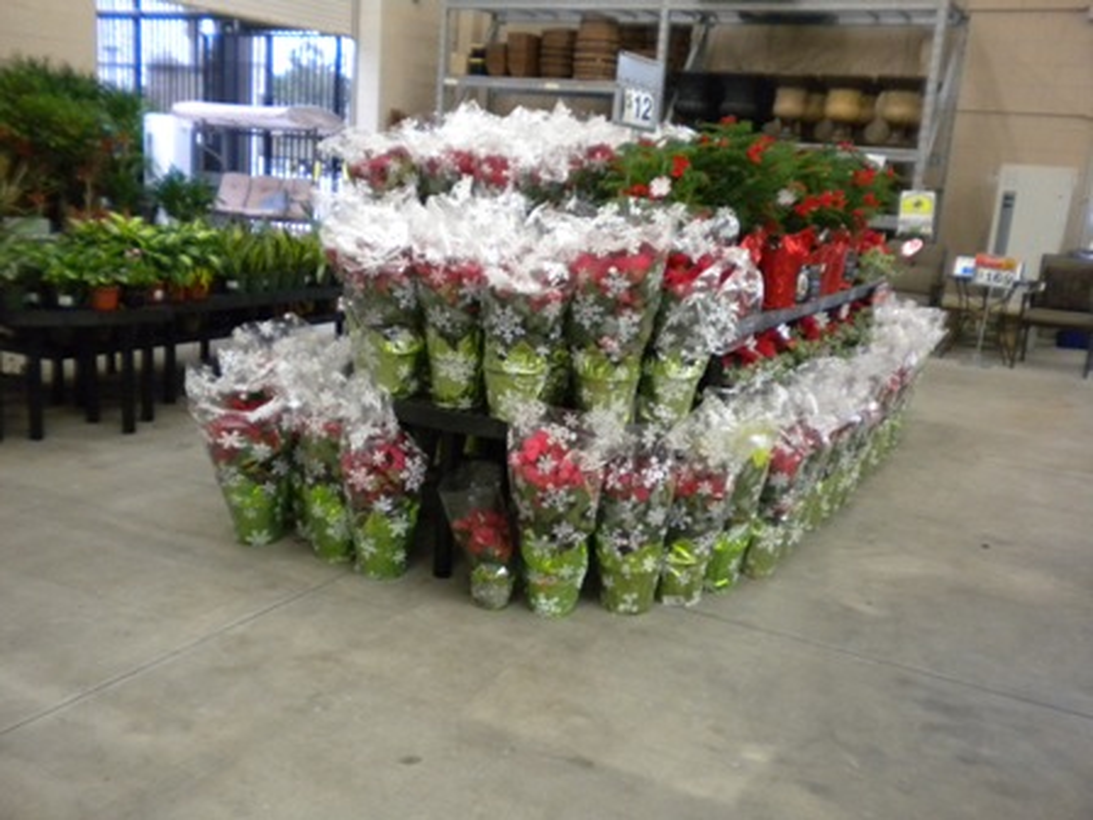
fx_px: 1105
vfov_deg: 40.7
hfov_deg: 52.6
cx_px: 546
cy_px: 410
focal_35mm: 35
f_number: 3.1
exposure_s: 1/55.4
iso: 446
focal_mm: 6.3
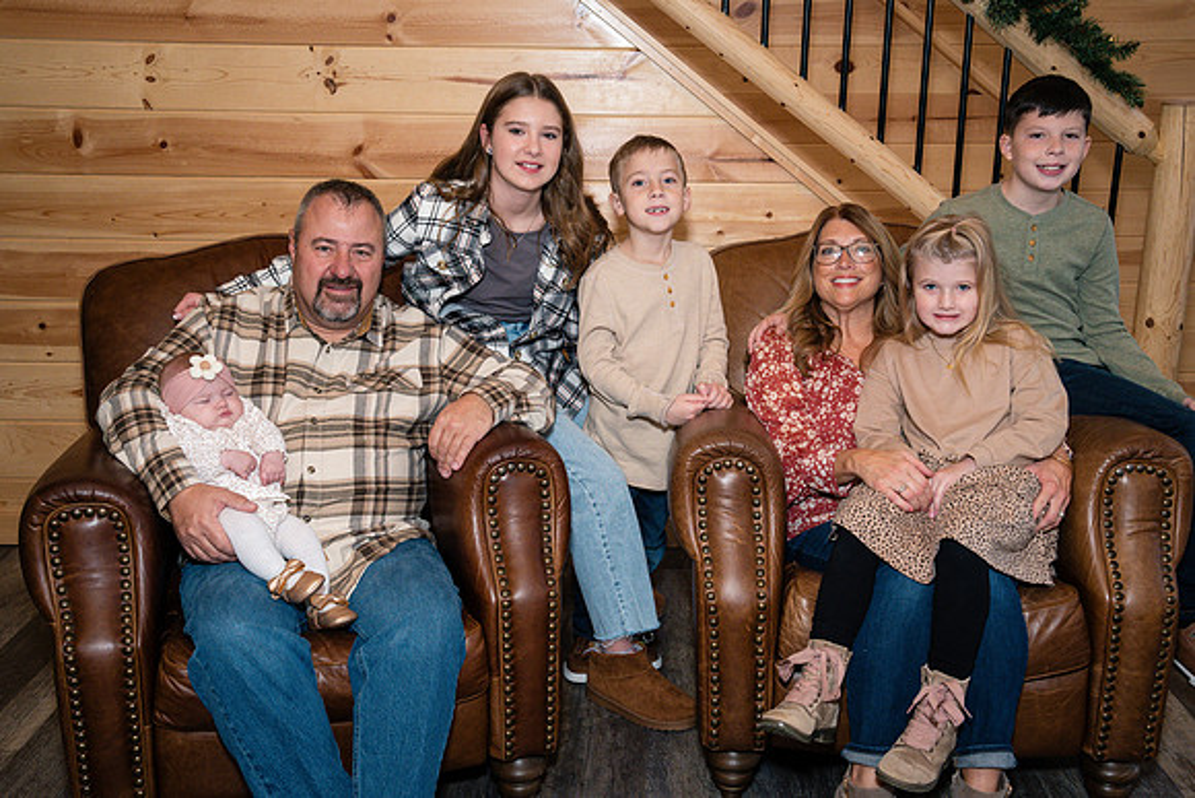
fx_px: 1306
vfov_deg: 34.0
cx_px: 592
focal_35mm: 39
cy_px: 399
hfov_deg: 49.2
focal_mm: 38
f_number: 8
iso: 1000
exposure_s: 1/160
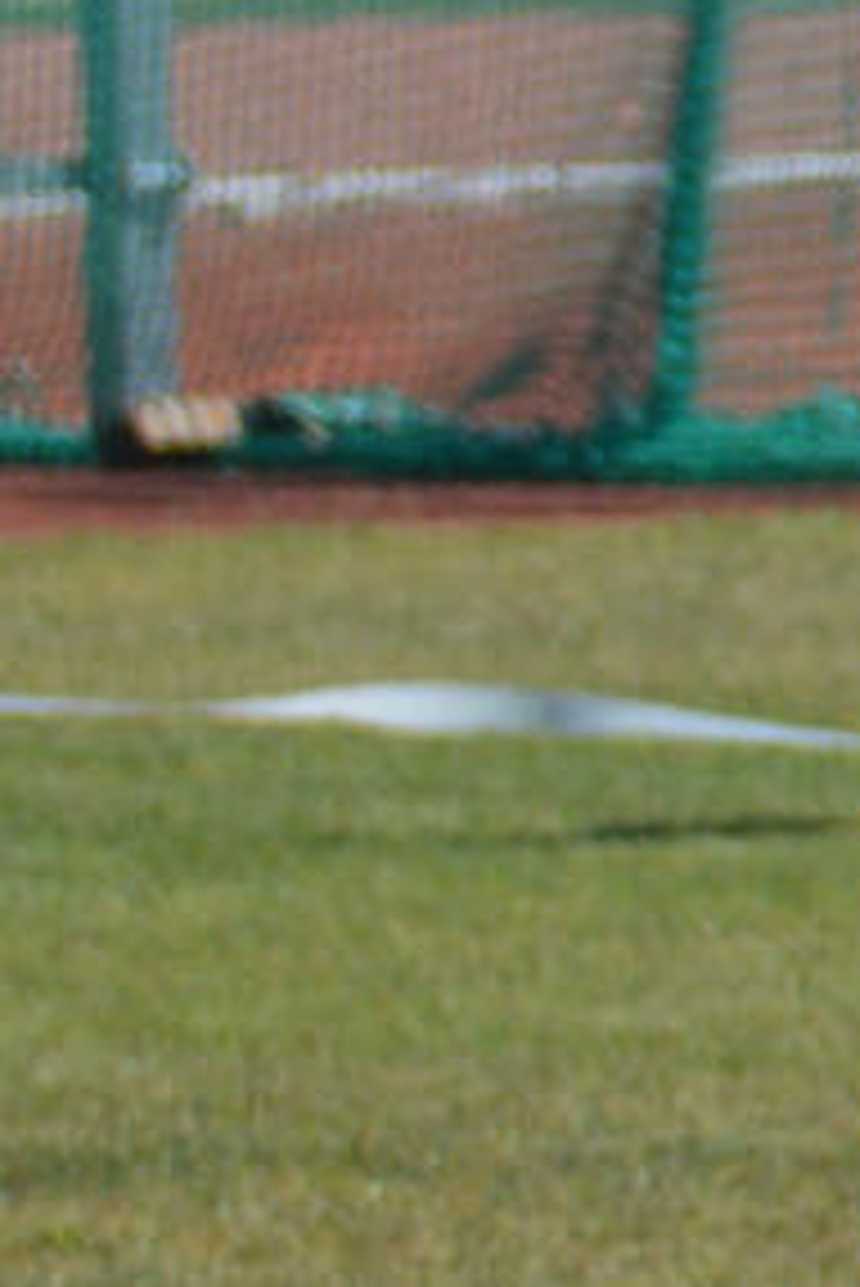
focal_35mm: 2147
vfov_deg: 1.0
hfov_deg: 0.6
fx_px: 76835
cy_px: 1634
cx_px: -1871
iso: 400
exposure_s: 1/1600
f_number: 6.3
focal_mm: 200
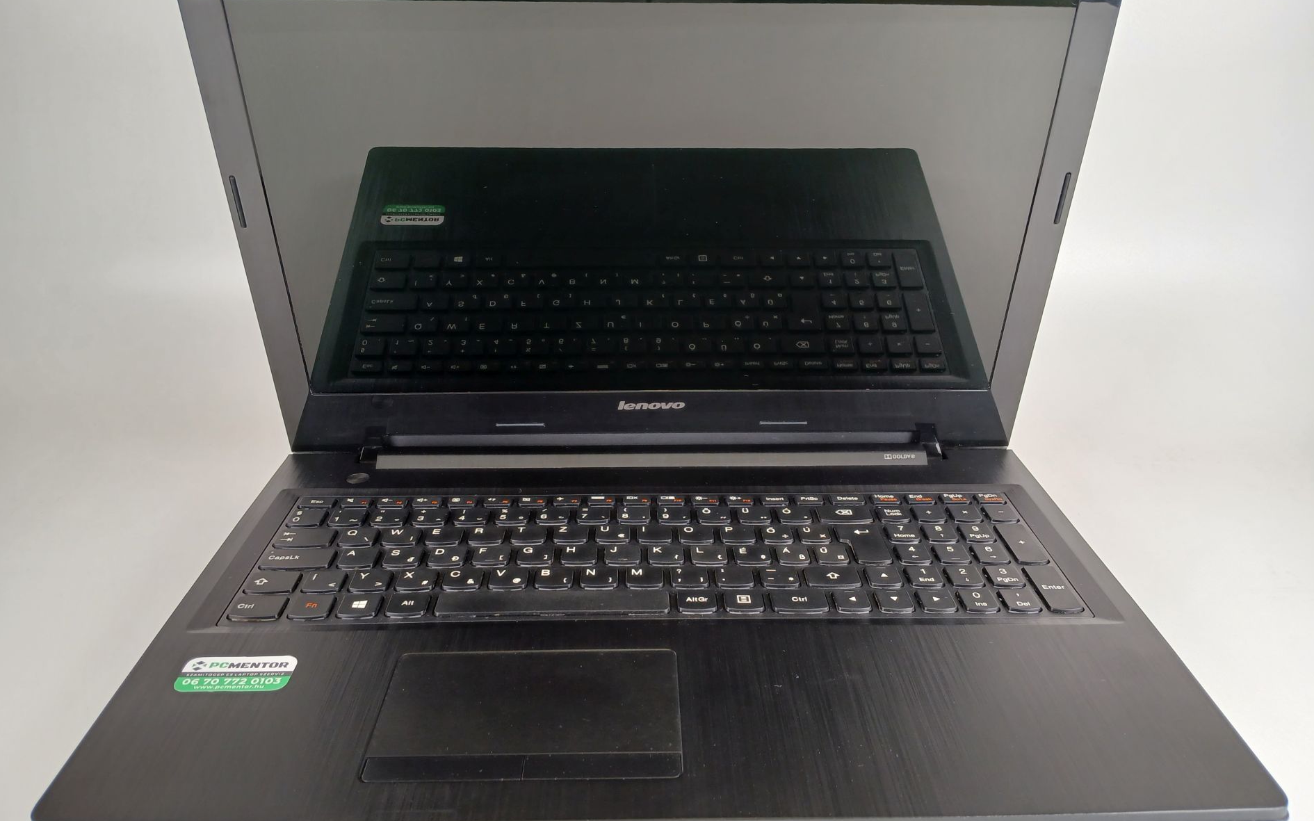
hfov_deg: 66.5
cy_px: 405
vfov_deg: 44.5
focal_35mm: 28
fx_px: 1003
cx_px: 654
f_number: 1.8
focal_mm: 3.98
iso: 40
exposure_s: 1/50
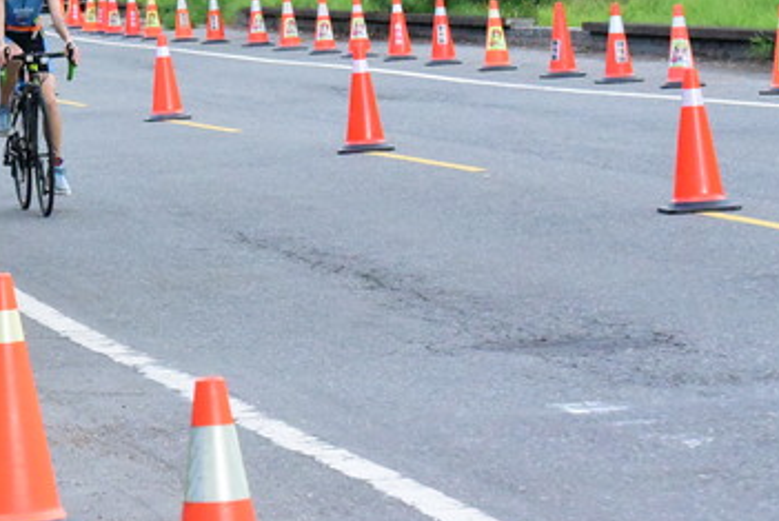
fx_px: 5871
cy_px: 8
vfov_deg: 5.1
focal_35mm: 271
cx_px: 42
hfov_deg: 7.6
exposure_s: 1/2000
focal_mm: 122
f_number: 13
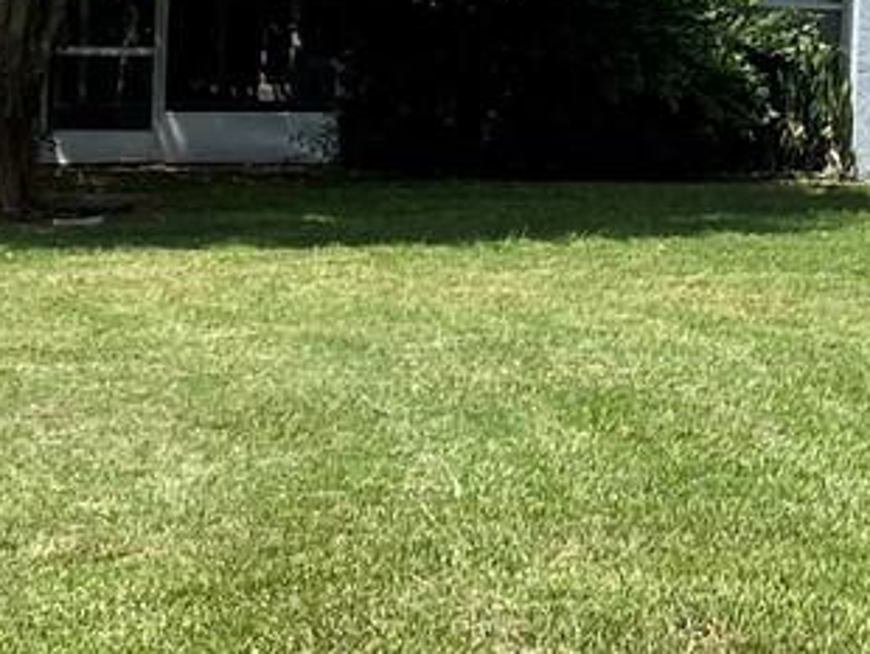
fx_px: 3370
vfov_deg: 10.9
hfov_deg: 13.4
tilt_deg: +2.0
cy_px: -107
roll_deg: -0.6
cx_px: 1513
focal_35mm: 134
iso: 32
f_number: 1.8
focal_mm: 4.25
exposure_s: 1/1866
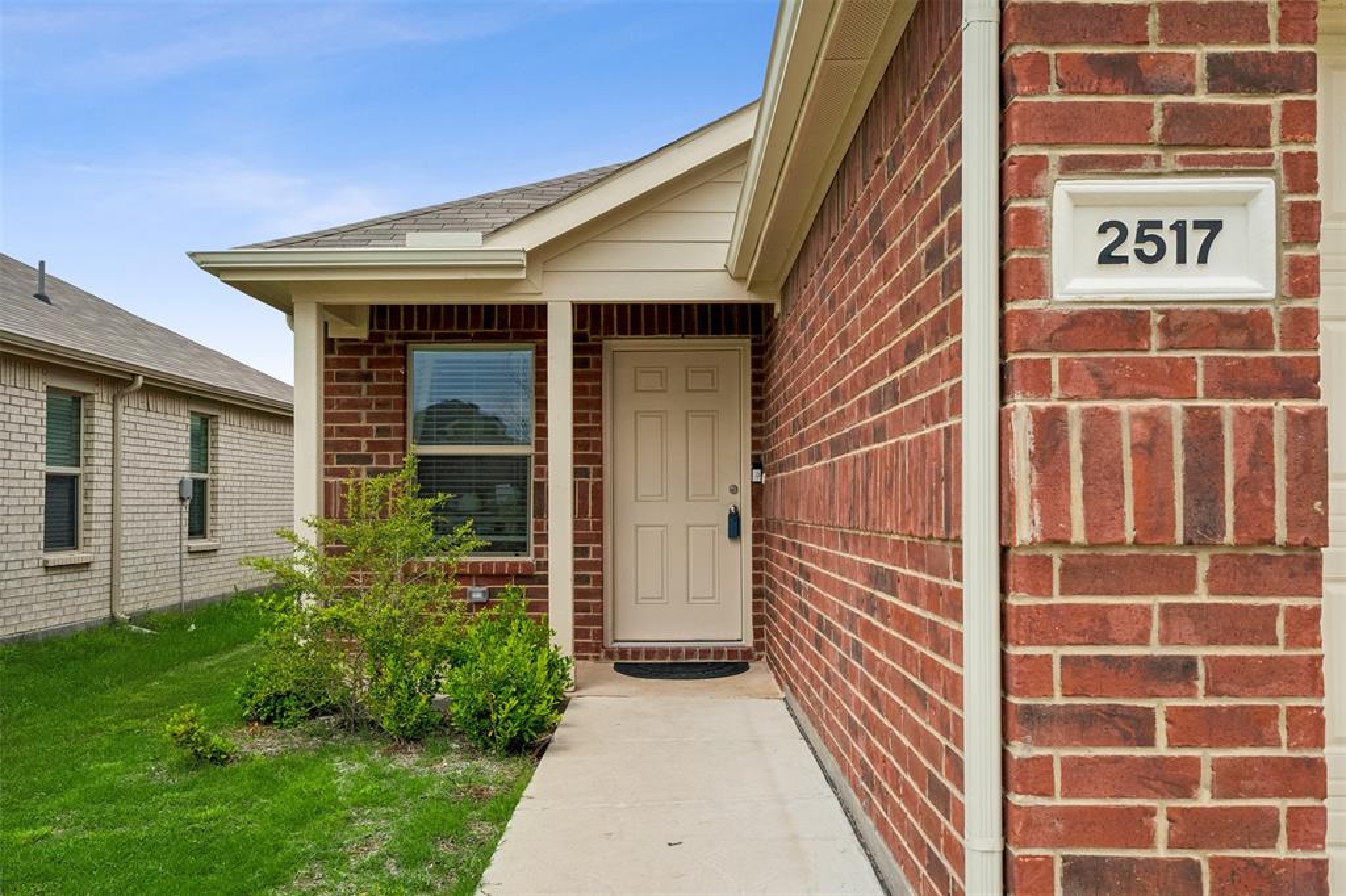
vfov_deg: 39.9
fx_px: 1233
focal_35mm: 33
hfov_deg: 57.2
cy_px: 448
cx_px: 673
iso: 160
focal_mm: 33
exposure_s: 1/1000
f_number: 9
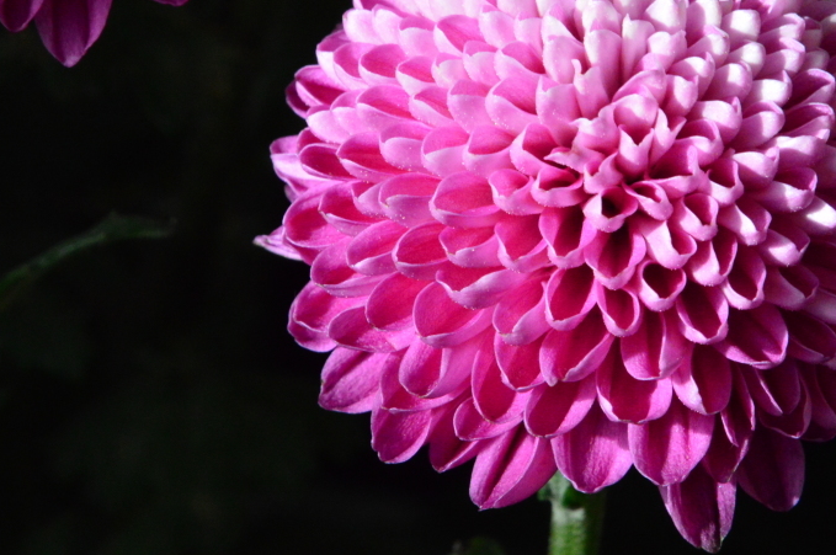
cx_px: 533
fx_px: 15749
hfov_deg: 3.0
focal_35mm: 679
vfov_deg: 2.0
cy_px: 217
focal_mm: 300
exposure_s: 1/250
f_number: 22
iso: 3200
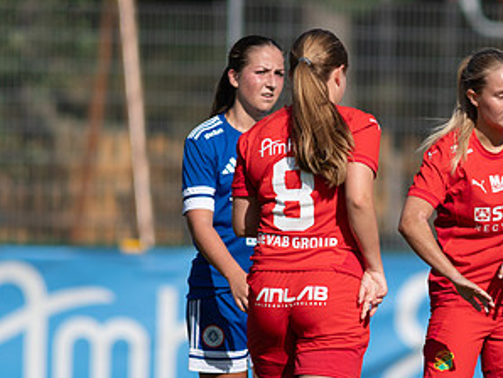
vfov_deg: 1.8
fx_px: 12245
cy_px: 212
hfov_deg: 2.4
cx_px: 442
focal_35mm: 842
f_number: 3.2
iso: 100
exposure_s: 1/3200
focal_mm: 300
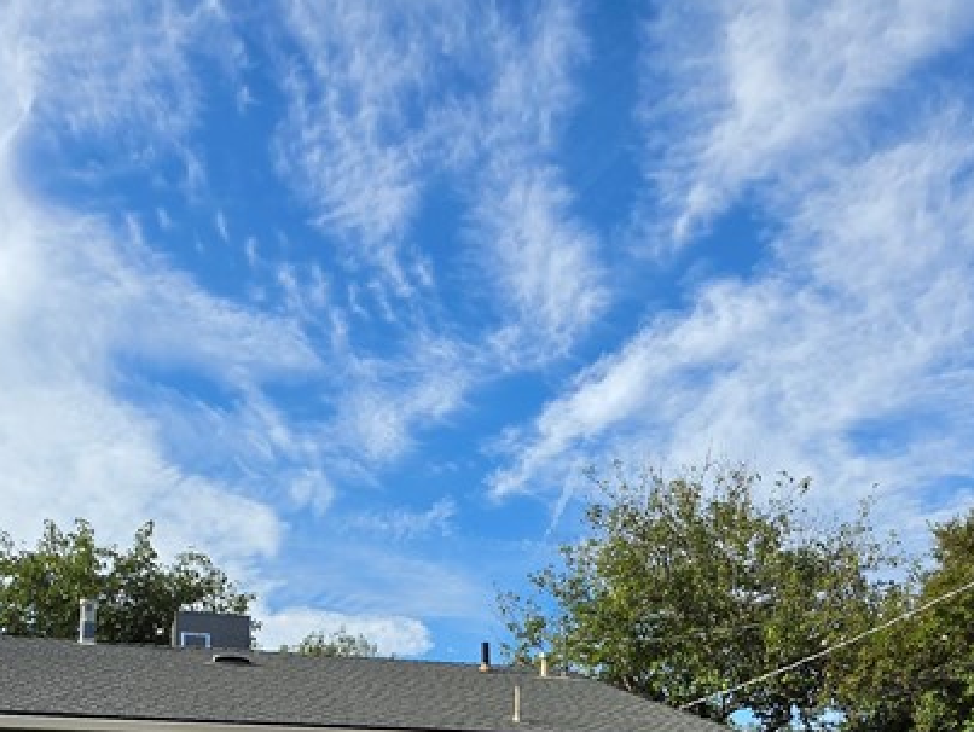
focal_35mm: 33
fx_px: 929
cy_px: 826
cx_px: 365
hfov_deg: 54.7
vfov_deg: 35.9
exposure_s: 1/2000
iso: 32
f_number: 1.9
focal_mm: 2.2
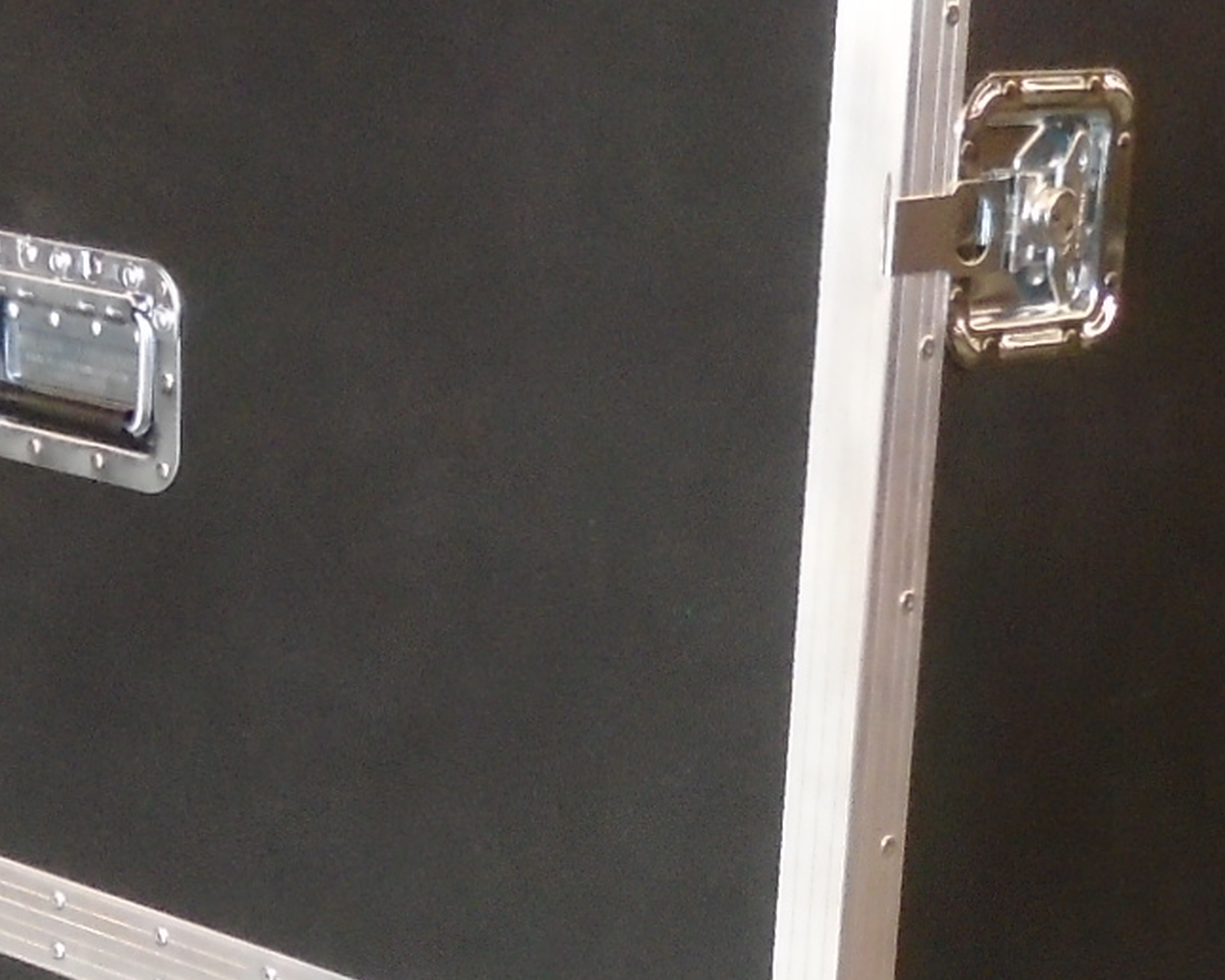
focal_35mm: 102
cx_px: 762
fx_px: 3698
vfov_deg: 14.6
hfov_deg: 18.8
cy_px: 1162
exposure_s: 1/30
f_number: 3.2
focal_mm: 4.6
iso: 400
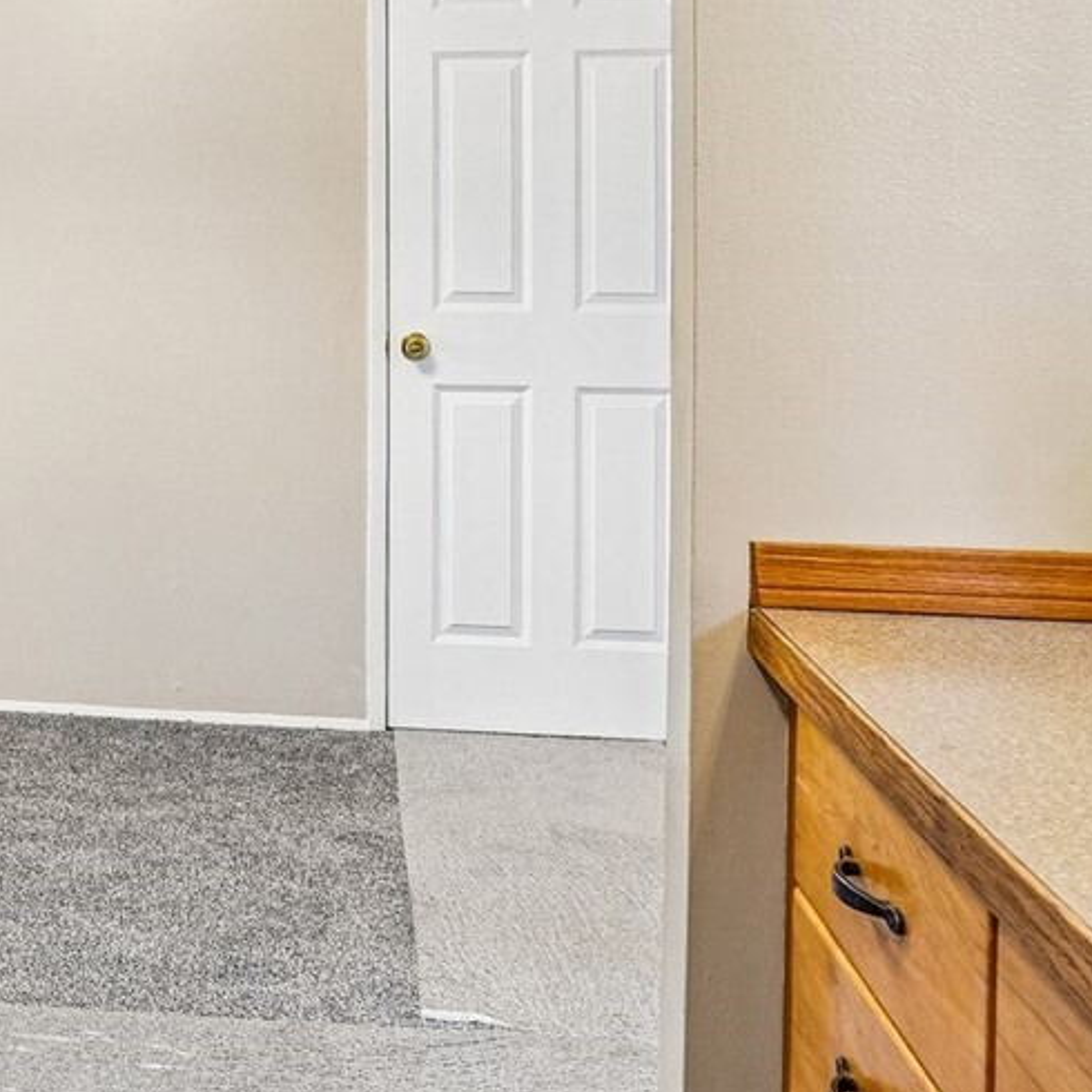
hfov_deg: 30.5
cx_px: -108
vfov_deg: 33.1
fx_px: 1785
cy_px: 226
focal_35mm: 50
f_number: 8
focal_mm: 17
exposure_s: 1/8
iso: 400
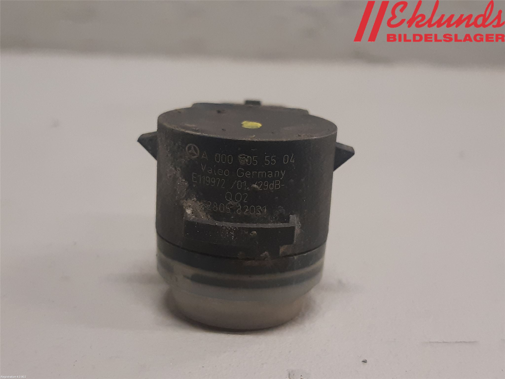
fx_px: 379
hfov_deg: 67.3
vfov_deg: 53.1
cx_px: 252
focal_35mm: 26
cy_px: 190
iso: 200
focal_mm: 3.93
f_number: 1.7
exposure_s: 1/60
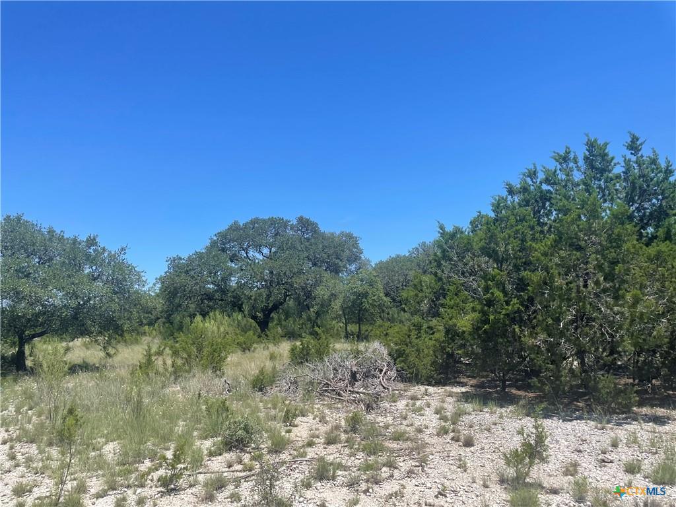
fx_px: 508
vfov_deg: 53.1
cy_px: 254
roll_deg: +1.0
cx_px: 338
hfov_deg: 67.3
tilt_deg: +8.5
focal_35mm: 26
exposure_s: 1/3401
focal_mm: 4.2
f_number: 1.6
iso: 32
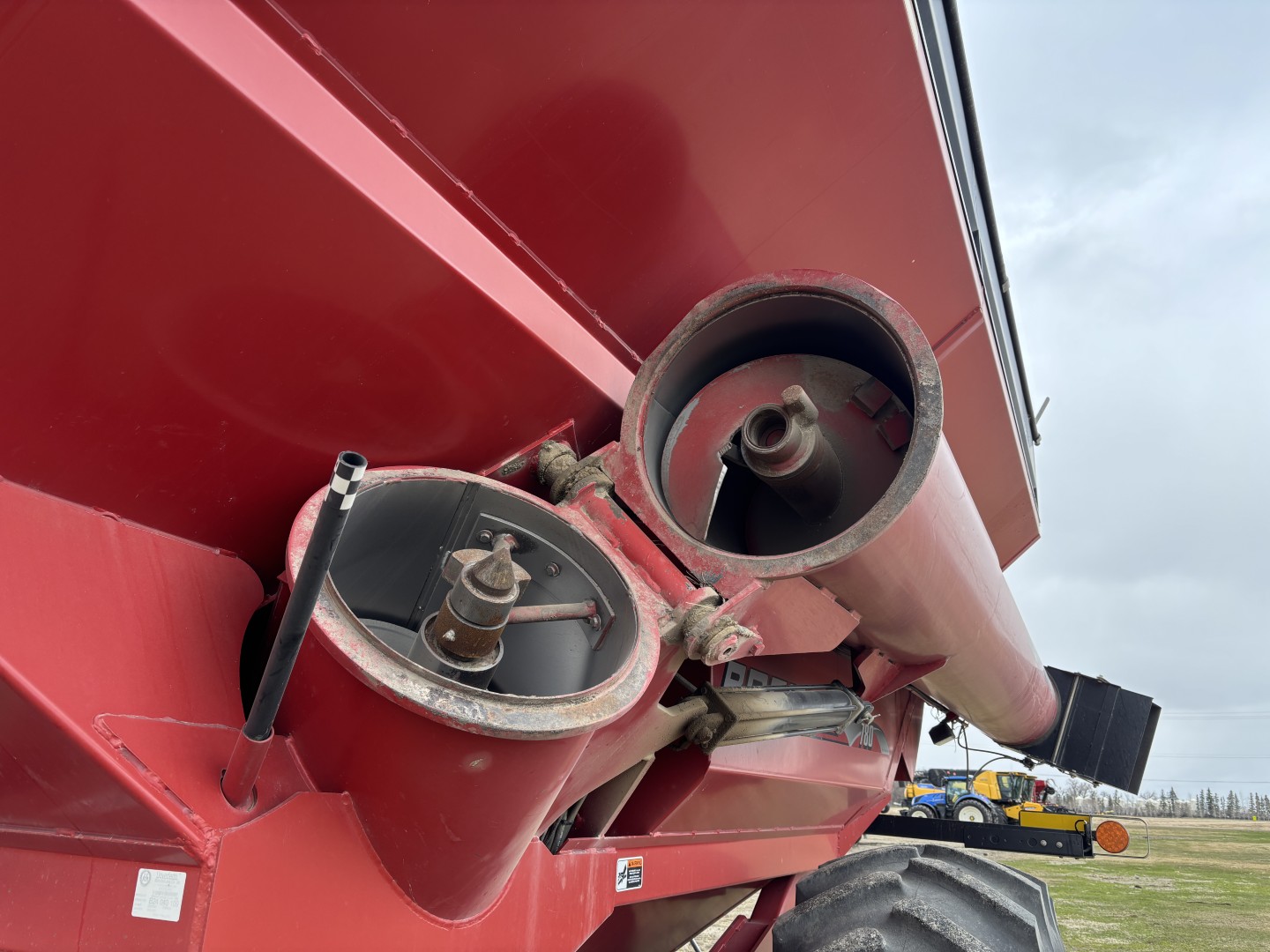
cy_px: 476
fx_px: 954
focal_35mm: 26
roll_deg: -2.5
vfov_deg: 53.1
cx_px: 635
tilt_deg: +17.2
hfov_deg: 67.3
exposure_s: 1/550
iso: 50
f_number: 1.6
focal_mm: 5.96
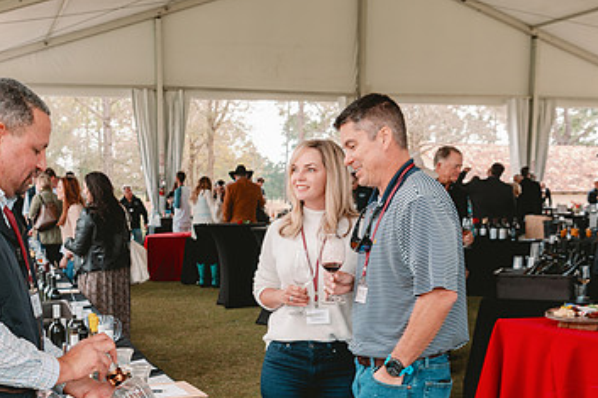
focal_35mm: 51
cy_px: 323
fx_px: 847
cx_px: 229
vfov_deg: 25.9
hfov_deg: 38.7
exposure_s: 1/250
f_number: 4.5
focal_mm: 31
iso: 320
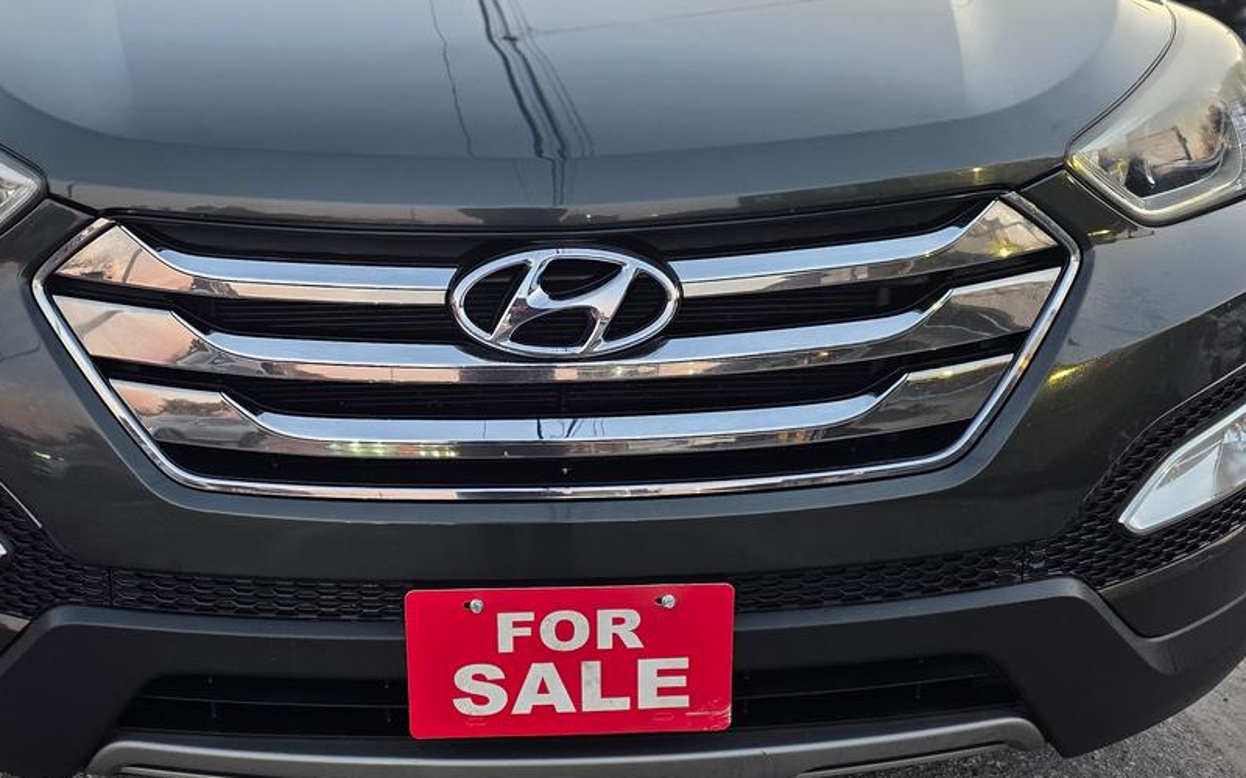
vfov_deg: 32.7
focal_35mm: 39
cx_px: 450
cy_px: 352
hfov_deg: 49.8
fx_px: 1324
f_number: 1.7
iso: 160
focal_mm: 6.25
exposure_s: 1/180
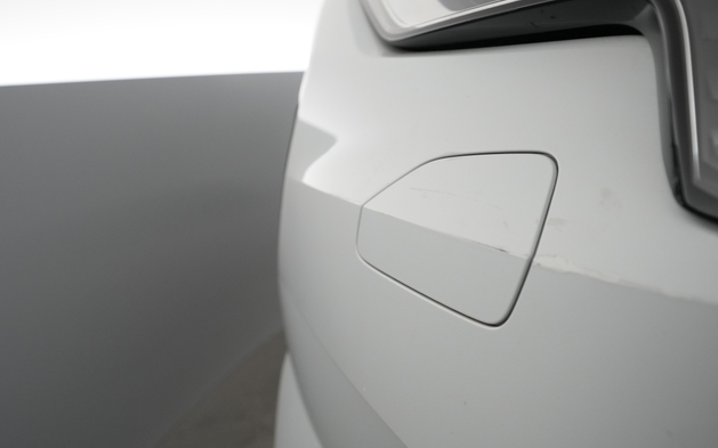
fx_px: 567
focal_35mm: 29
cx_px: 362
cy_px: 236
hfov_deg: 64.6
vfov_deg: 43.1
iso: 2000
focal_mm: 28
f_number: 5.6
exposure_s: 1/100
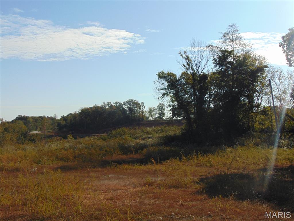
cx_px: 147
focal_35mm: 39
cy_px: 110
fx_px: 331
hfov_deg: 47.9
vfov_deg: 36.8
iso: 80
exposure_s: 1/320
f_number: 8.5
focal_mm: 6.9
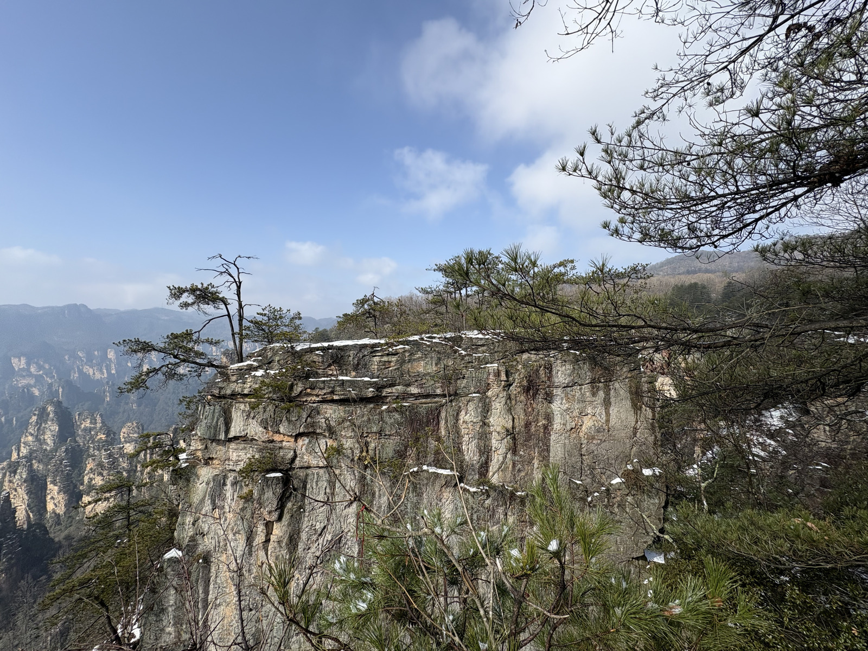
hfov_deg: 102.1
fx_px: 351
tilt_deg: +0.5
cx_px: 434
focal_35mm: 14
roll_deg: -0.7
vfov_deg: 85.7
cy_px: 326
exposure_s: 1/1506
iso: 50
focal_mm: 2.22
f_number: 2.2
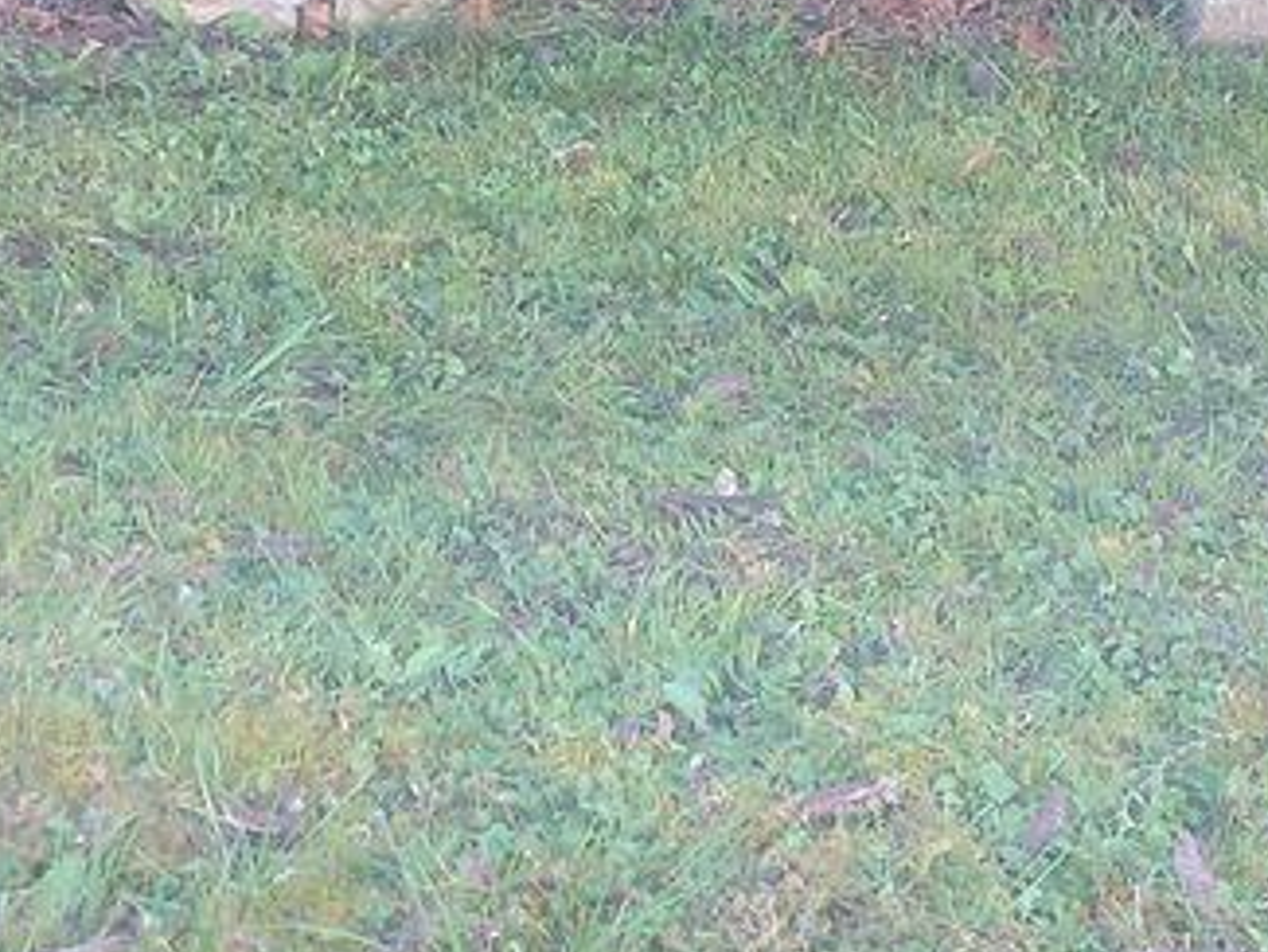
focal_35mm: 83
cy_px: -98
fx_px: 3041
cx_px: 718
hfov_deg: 23.5
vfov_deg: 17.2
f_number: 1.8
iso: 25
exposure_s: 1/50
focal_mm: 4
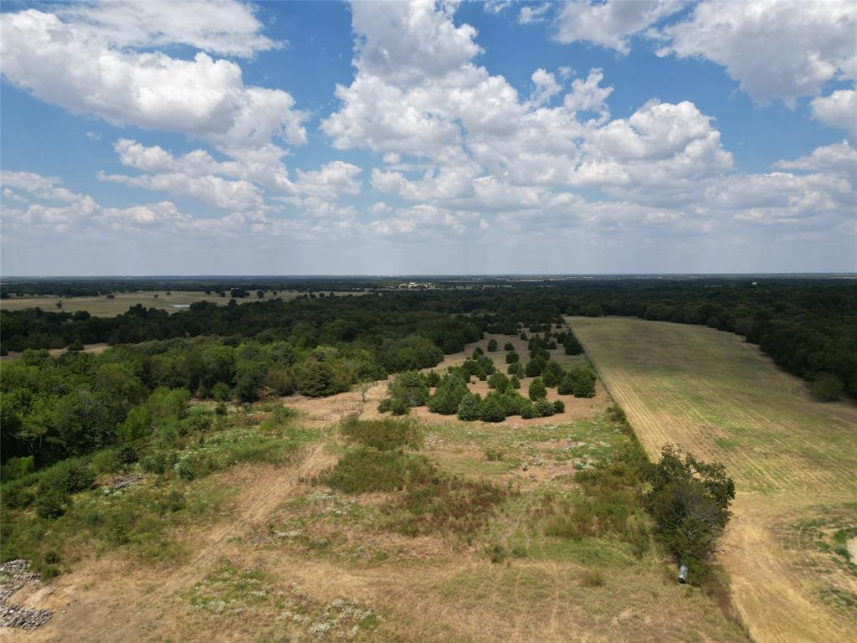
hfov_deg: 71.6
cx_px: 428
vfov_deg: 56.8
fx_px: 594
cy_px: 322
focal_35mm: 24
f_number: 1.7
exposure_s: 1/4000
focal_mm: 6.72
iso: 110
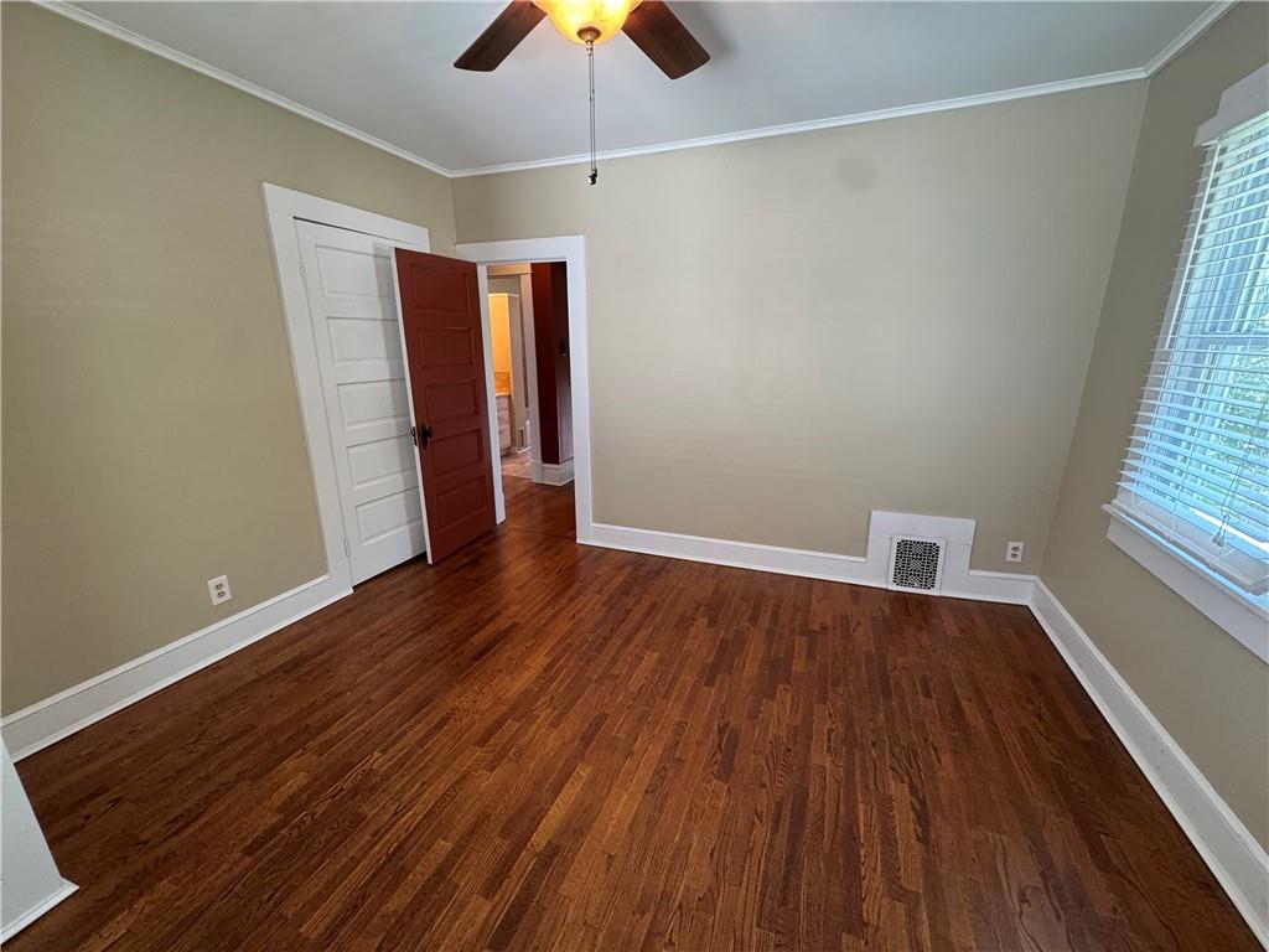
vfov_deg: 85.7
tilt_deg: -15.7
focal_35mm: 14
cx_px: 634
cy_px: 476
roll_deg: +0.0
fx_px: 513
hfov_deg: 102.1
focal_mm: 2.22
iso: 200
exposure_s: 1/60
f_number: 2.2
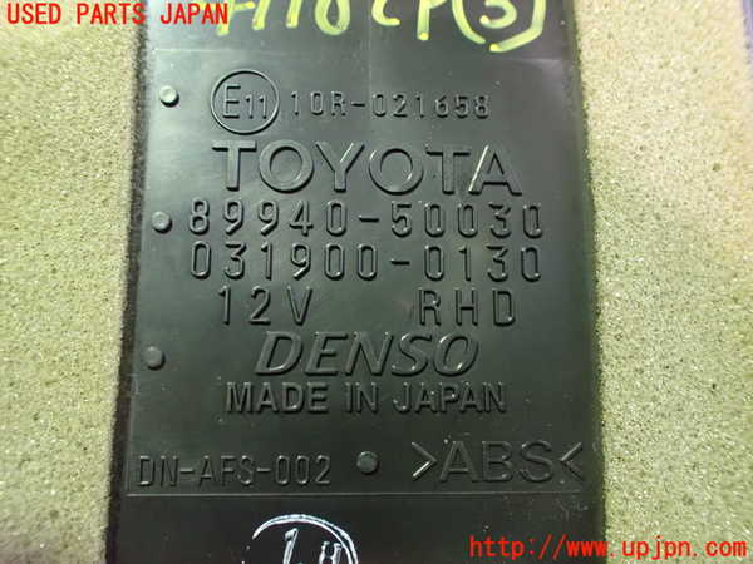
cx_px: 376
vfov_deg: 46.8
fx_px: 653
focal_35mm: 30
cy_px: 282
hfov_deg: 60.0
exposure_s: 1/30
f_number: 2.3
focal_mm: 5.4
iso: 1600
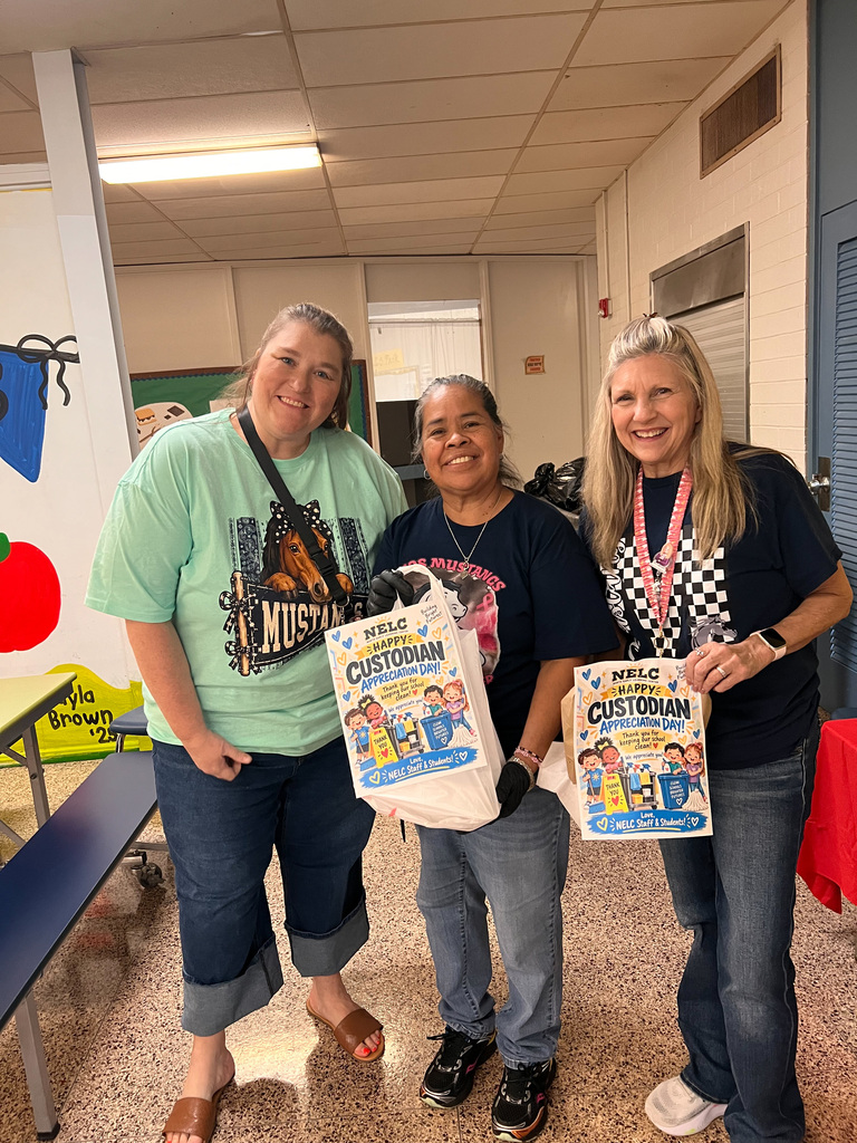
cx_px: 428
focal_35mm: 26
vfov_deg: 67.3
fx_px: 858
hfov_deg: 53.1
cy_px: 572
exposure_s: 1/60
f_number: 1.5
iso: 250
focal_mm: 5.7
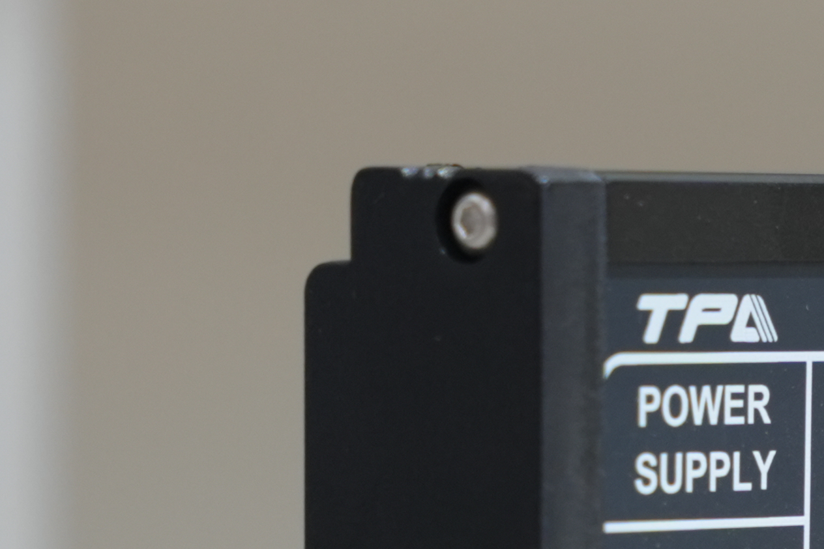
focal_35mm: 388
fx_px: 8881
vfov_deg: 3.5
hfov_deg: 5.3
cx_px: 958
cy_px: 1137
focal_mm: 70
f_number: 4
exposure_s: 1/125
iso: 640
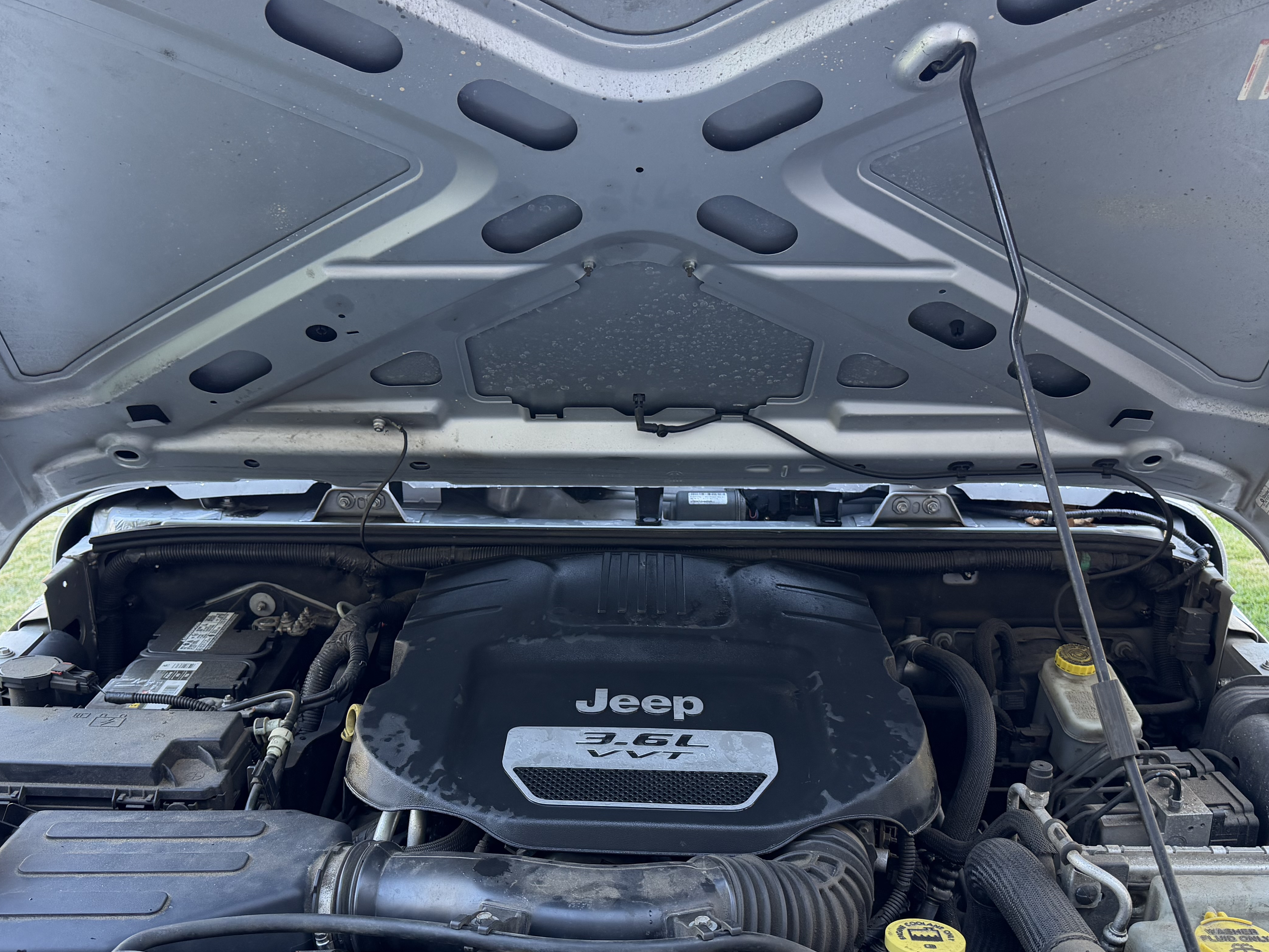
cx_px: 632
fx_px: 1210
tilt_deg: -22.2
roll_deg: -0.1
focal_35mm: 33
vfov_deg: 42.6
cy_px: 604
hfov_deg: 55.3
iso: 200
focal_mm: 6.76
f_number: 1.78
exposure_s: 1/121
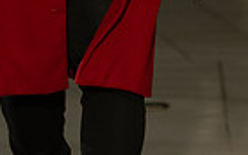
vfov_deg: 2.0
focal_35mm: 660
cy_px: -233
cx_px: 112
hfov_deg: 3.2
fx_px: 4463
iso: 640
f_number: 6.3
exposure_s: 1/160
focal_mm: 200
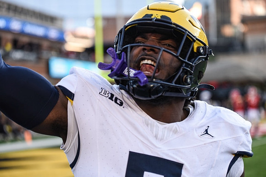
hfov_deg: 28.8
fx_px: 517
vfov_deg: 19.5
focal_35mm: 70
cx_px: 133
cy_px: 88
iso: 320
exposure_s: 1/800
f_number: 2.8
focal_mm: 70
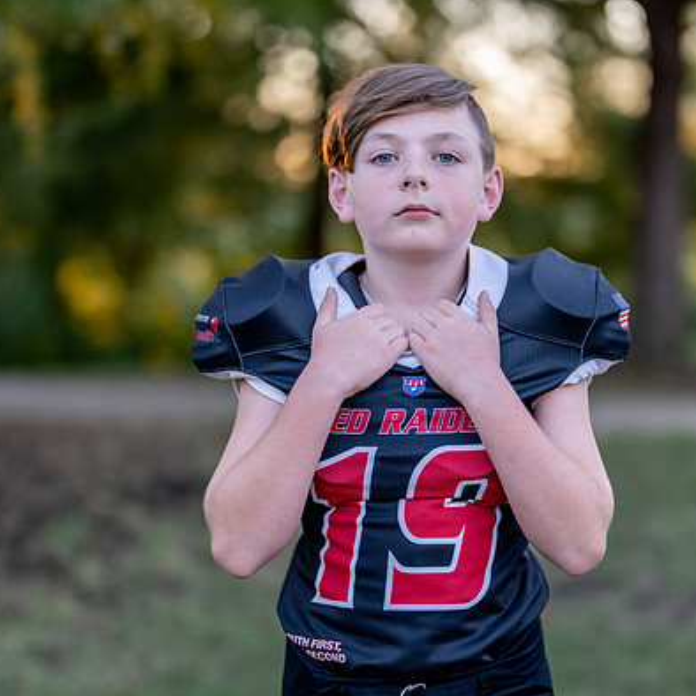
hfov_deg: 20.1
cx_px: 436
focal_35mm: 86
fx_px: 1956
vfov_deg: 20.2
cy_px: 398
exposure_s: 1/400
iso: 100
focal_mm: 50
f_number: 1.2
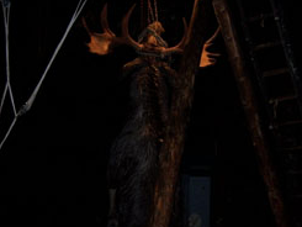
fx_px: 541
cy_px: 143
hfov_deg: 31.2
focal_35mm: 62
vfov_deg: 23.6
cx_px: 136
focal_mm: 6.3
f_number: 2.8
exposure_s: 1/60
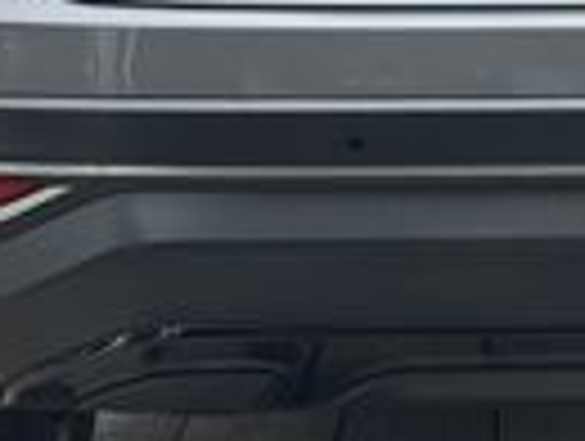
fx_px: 2946
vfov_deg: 8.4
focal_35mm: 174
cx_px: 670
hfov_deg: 11.2
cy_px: -126
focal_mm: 6.76
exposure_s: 1/507
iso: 64
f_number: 1.78
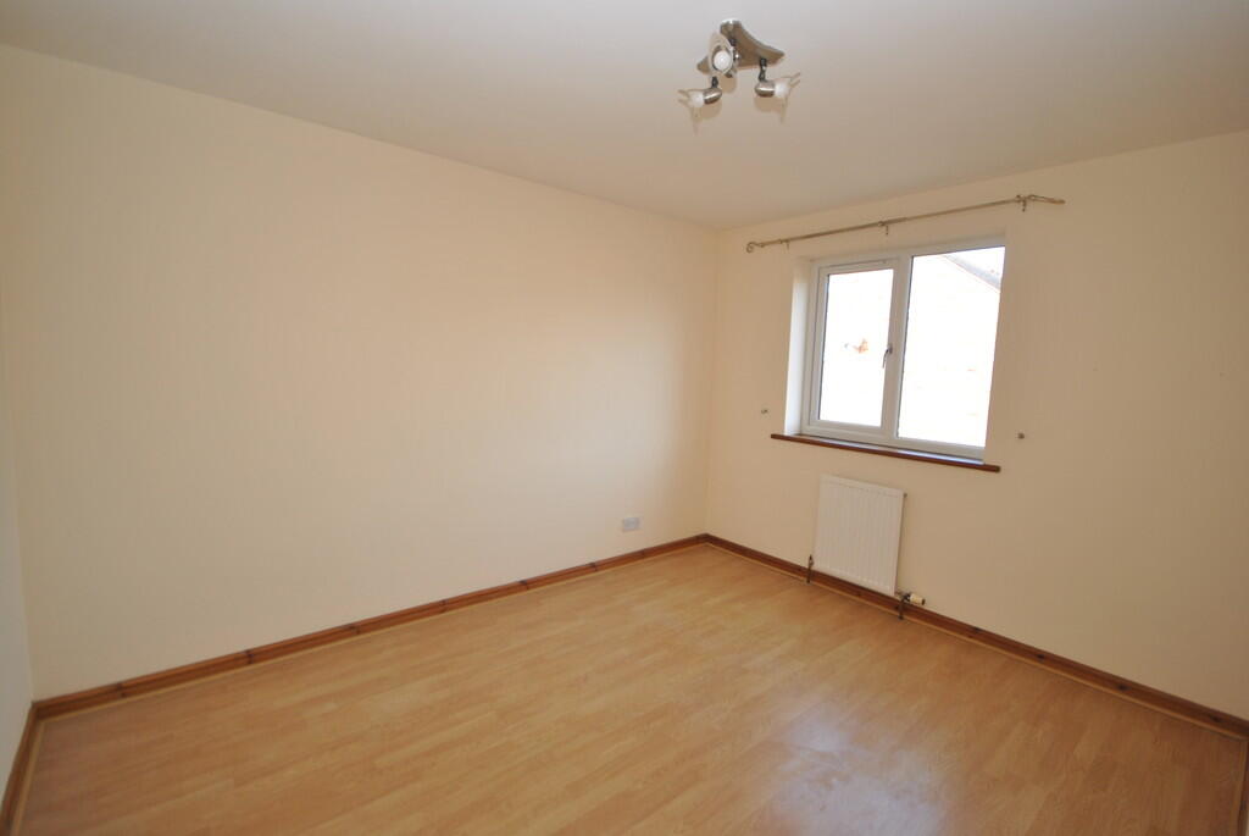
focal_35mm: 15
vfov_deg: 77.5
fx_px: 521
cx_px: 624
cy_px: 418
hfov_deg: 100.3
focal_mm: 10
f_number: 4
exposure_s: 1/60
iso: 200
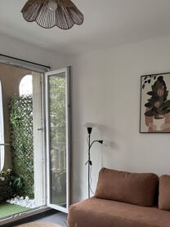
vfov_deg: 45.6
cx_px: 111
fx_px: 262
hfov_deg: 35.6
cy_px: 163
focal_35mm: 40
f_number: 1.6
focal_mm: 5.96
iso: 500
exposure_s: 1/57
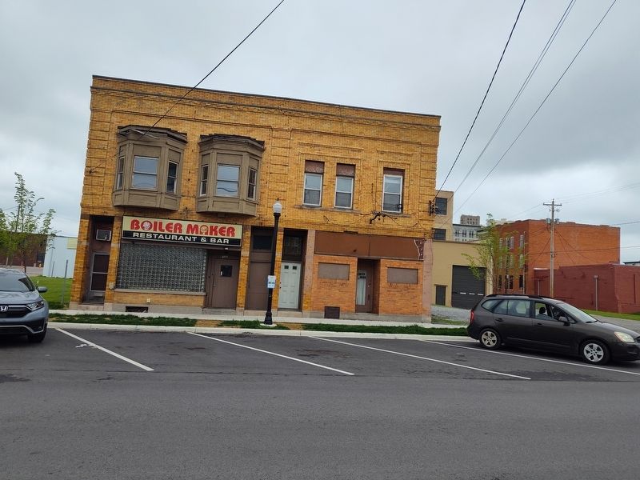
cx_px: 320
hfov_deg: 73.9
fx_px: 425
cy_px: 240
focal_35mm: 23
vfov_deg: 58.9
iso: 100
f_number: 1.8
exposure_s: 1/982
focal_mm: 5.56
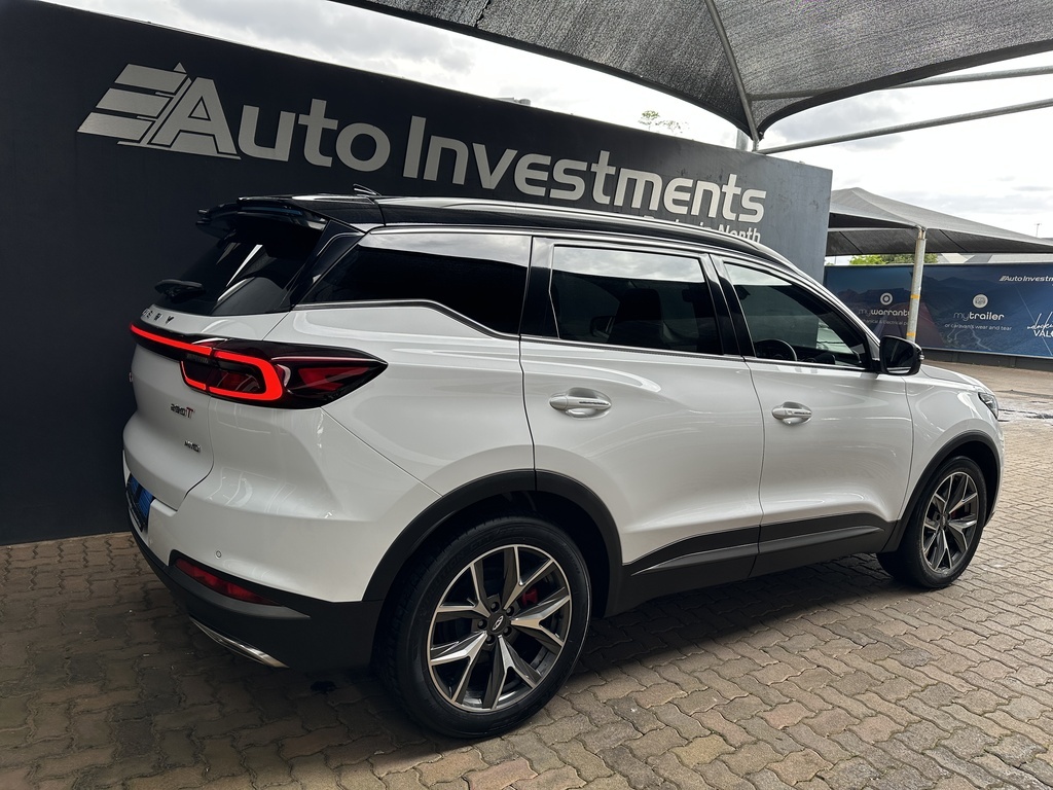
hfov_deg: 71.6
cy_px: 395
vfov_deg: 56.8
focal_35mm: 24
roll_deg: -2.5
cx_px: 526
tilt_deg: -8.9
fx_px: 730
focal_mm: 6.86
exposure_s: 1/368
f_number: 1.78
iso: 80
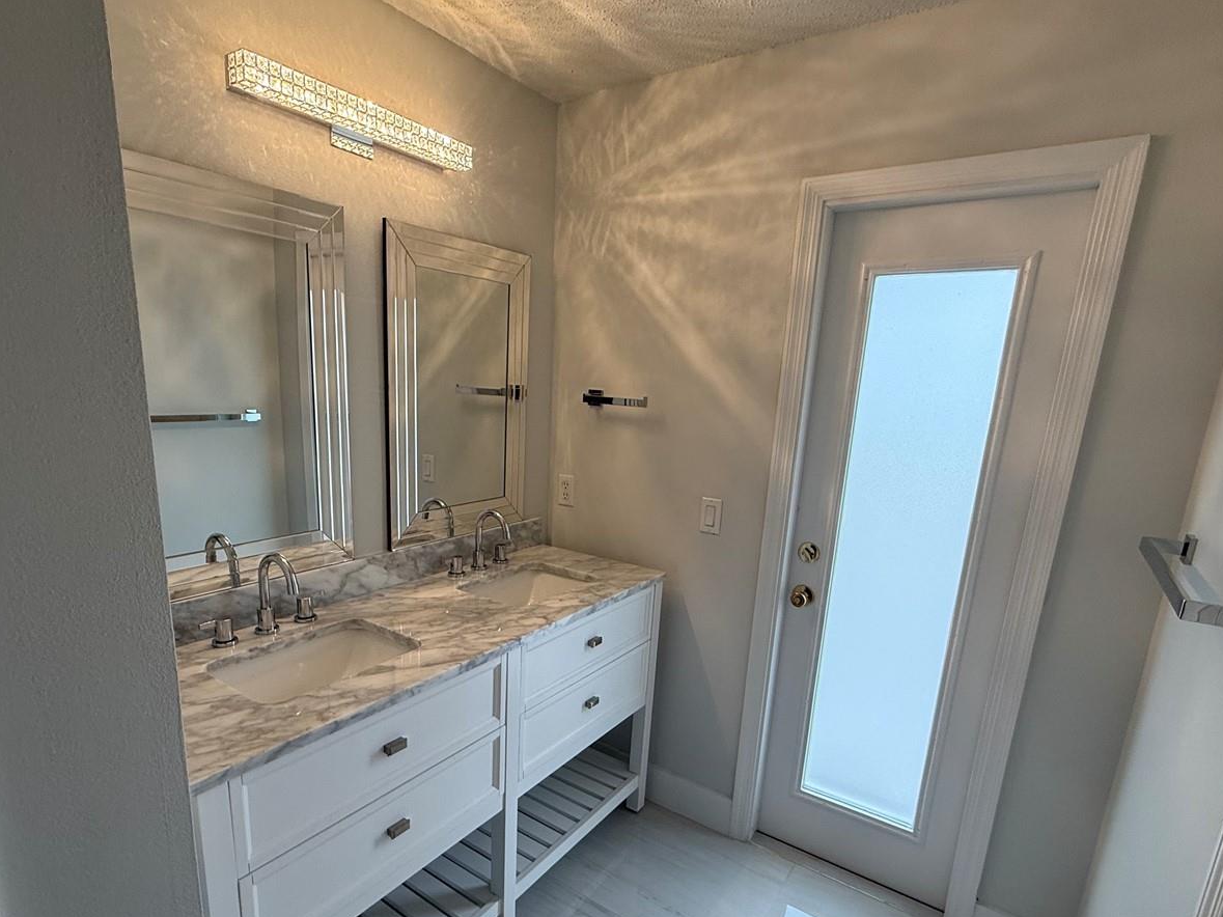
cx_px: 572
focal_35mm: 19
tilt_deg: -12.2
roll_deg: -2.6
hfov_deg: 84.6
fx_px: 671
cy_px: 538
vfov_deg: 68.2
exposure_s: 1/120
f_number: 2.2
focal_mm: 2.22
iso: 125
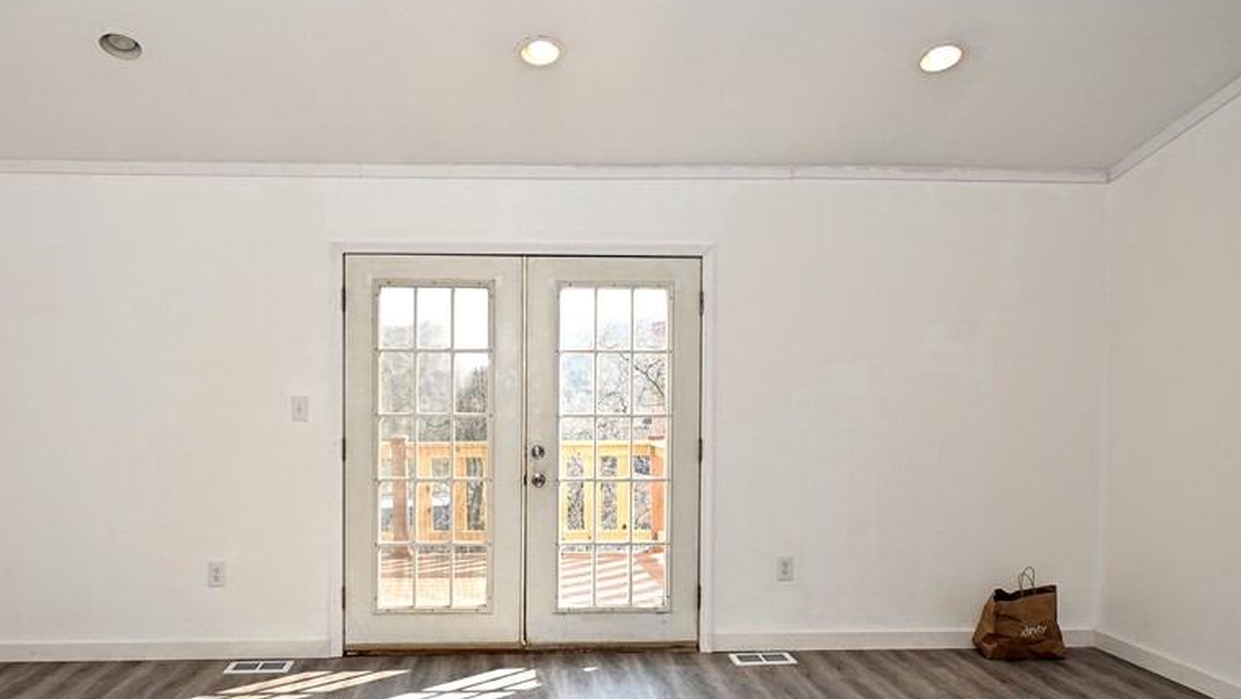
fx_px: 889
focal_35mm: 27
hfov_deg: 69.5
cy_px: 413
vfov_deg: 42.8
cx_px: 537
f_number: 5
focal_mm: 12
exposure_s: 1/100
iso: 200
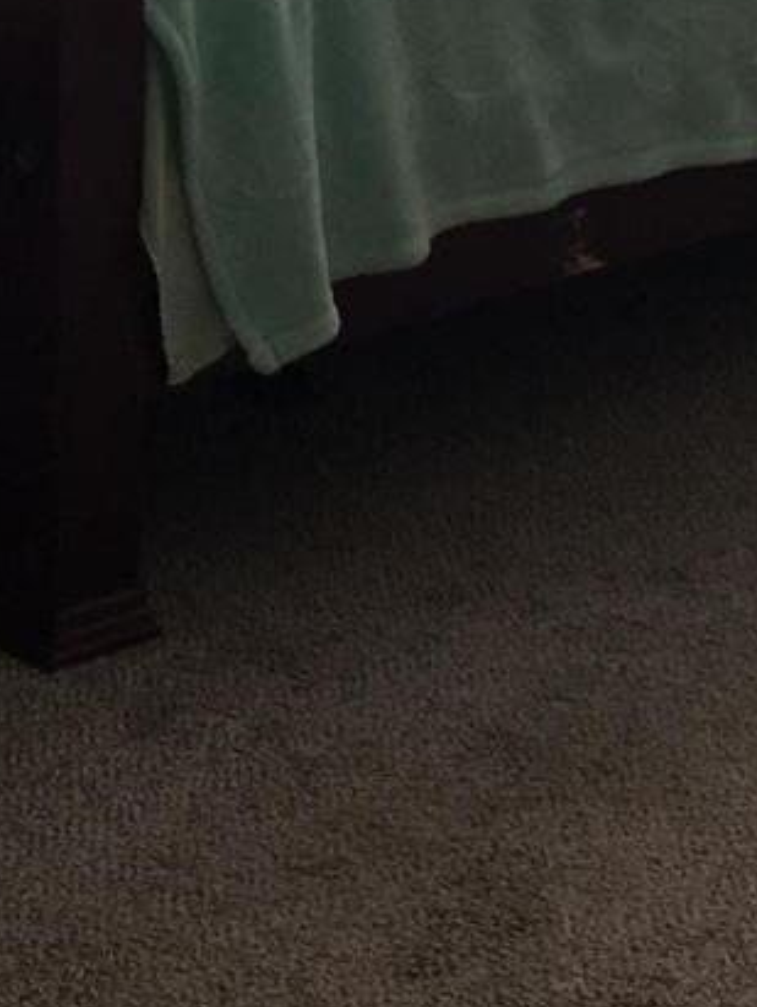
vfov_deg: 13.1
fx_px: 4105
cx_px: -554
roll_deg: +0.7
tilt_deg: -7.9
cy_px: -605
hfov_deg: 10.0
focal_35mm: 141
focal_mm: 4.15
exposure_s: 1/40
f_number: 2.2
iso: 25
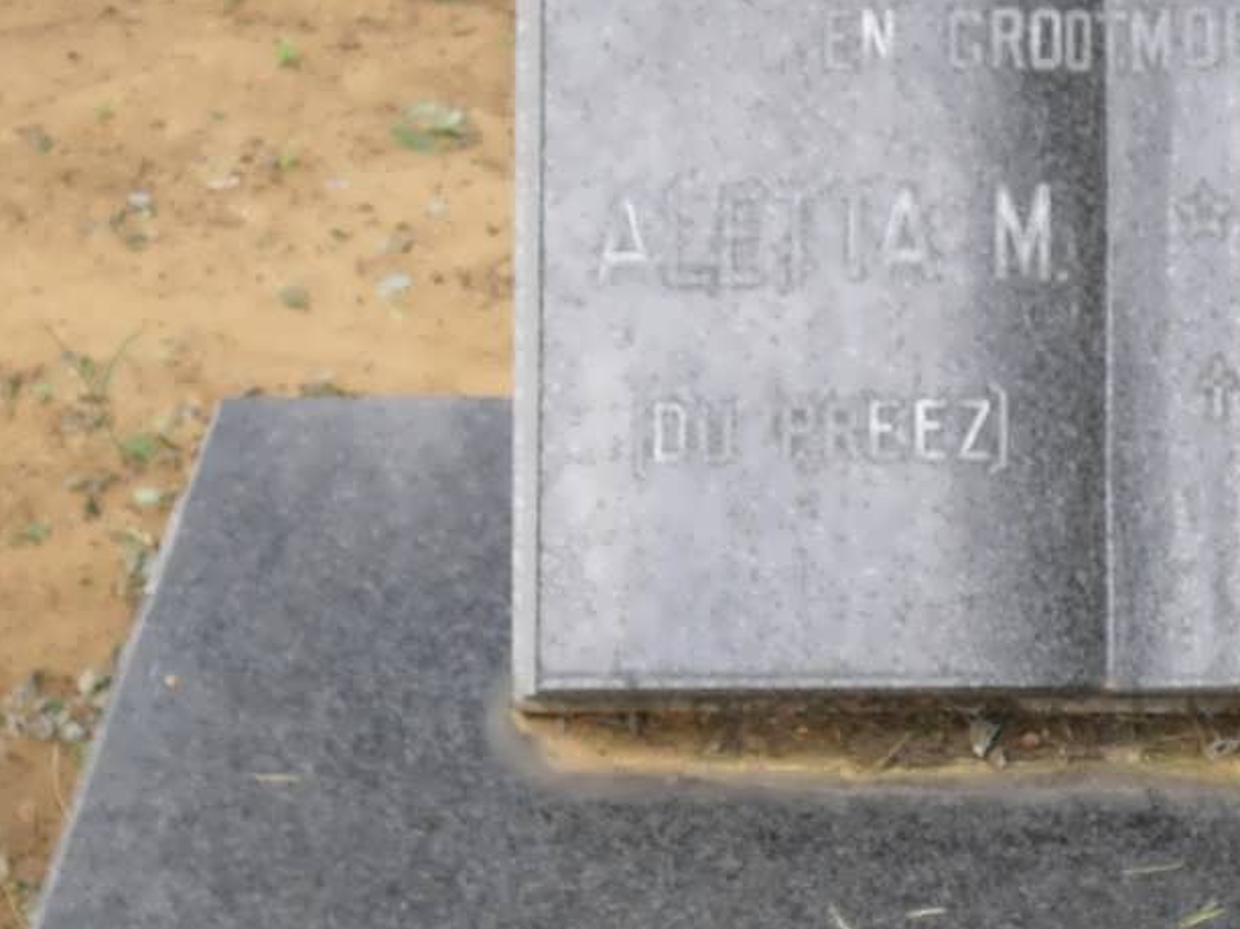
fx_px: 4011
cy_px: 809
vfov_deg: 13.1
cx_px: 954
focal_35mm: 112
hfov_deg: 17.5
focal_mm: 10.1
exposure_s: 1/90
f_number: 4.3
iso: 100
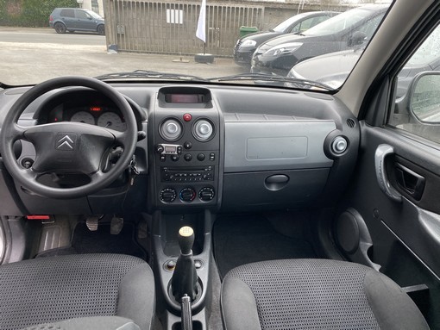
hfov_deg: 67.3
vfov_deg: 53.1
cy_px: 165
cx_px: 220
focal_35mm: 26
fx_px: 331
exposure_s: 1/121
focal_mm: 4.25
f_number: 1.8
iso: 125
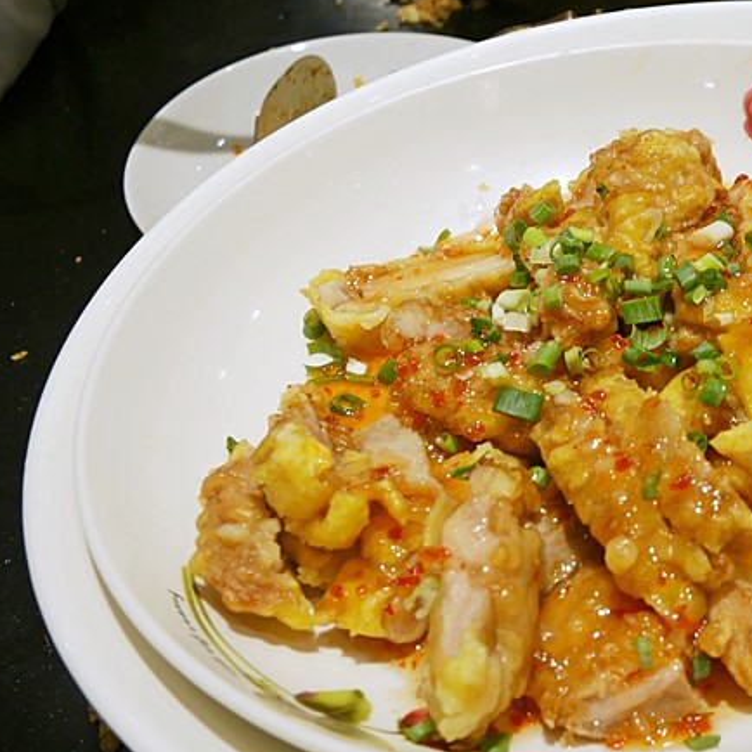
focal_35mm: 57
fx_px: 1401
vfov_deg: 30.0
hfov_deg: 29.3
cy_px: 448
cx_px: 617
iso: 200
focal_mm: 14
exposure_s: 1/60
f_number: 3.5
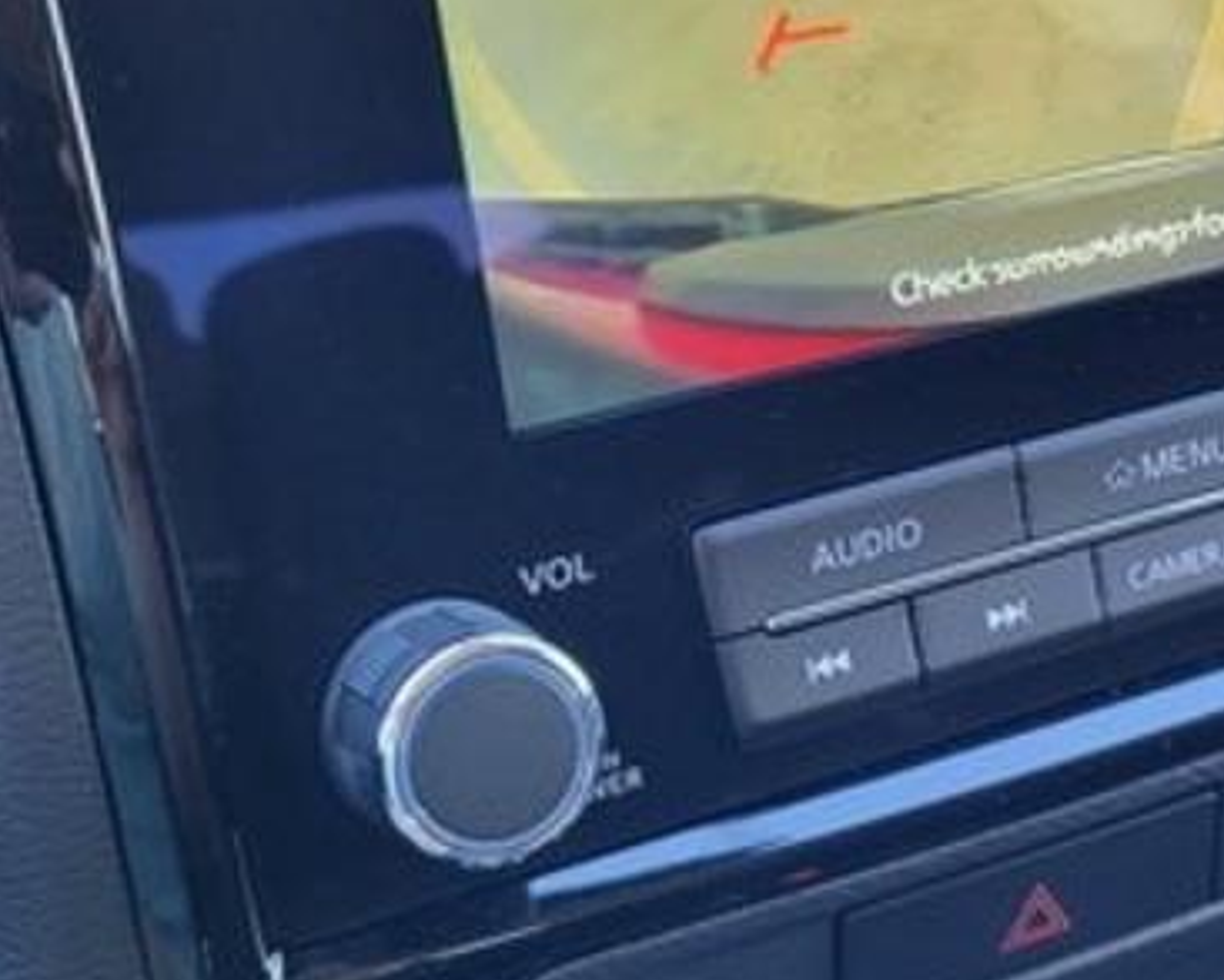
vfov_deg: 21.5
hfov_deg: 26.3
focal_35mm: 71
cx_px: 956
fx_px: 2573
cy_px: 365
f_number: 1.8
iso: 160
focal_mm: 5.4
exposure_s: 1/100
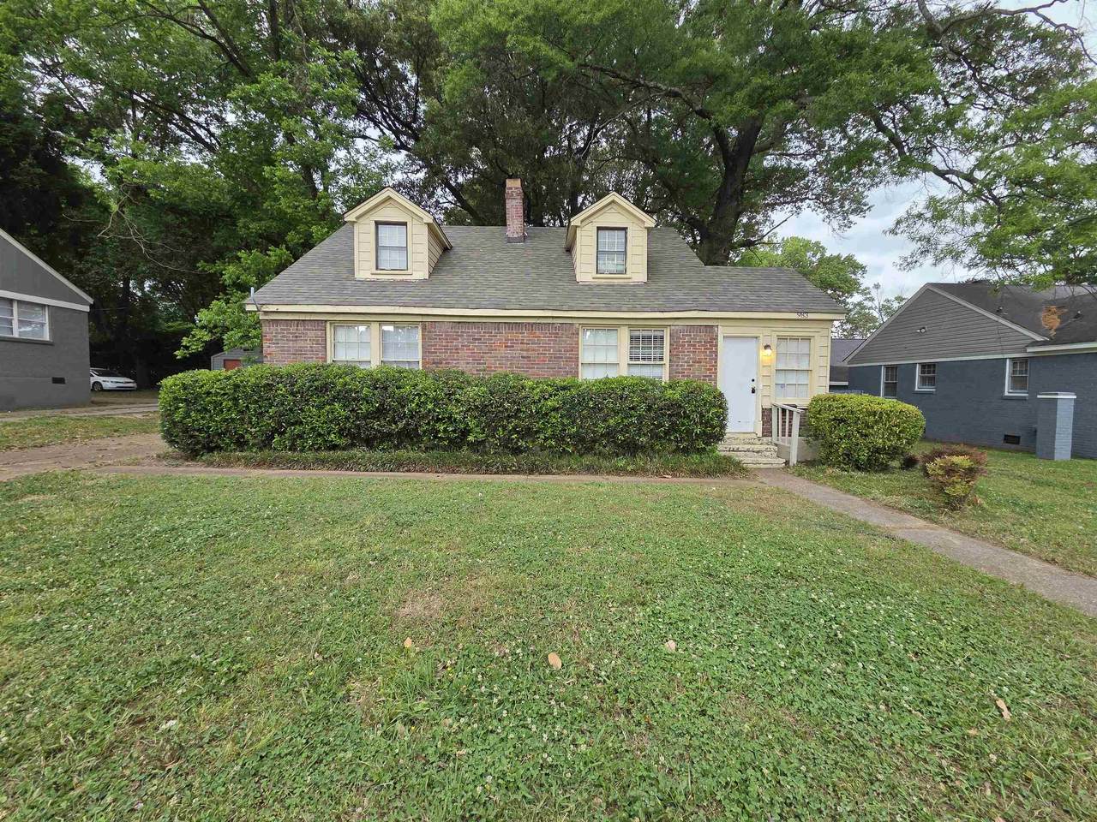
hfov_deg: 106.2
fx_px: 412
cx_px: 548
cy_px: 411
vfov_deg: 89.9
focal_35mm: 13
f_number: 2.2
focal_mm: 2.2
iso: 125
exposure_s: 1/120
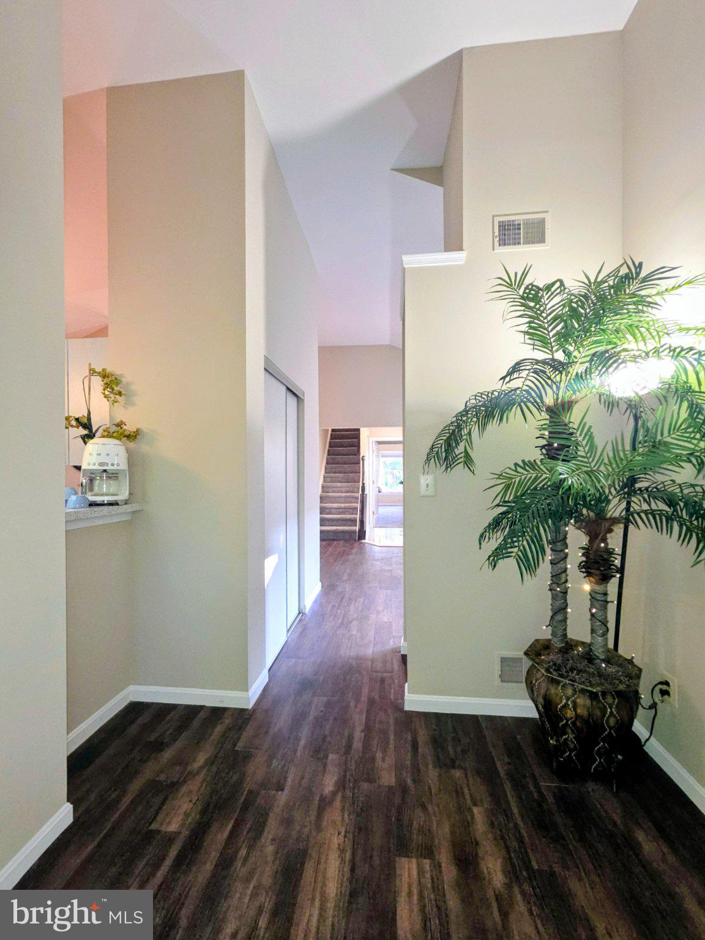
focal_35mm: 13
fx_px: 353
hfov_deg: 89.9
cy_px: 470
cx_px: 352
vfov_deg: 106.2
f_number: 1.9
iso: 125
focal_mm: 2.2
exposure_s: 1/50
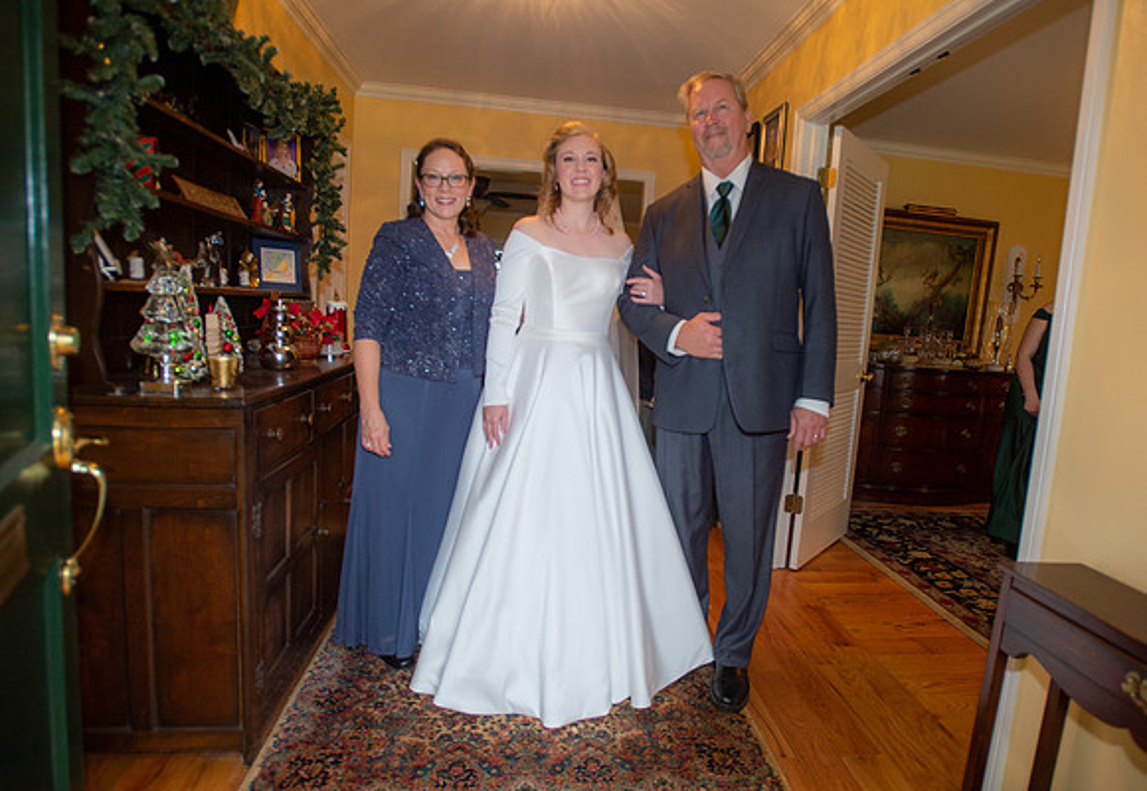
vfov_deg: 63.5
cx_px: 615
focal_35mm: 20
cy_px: 392
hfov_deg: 83.6
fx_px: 639
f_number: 3.2
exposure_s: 1/100
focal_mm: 17
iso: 1250
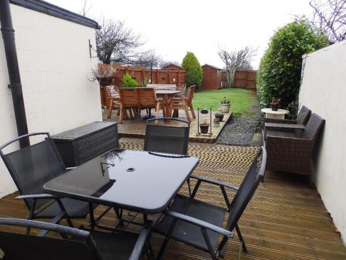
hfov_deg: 76.4
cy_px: 130
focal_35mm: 22
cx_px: 173
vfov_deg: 61.1
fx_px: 220
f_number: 3.4
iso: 80
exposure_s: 1/60
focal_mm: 4
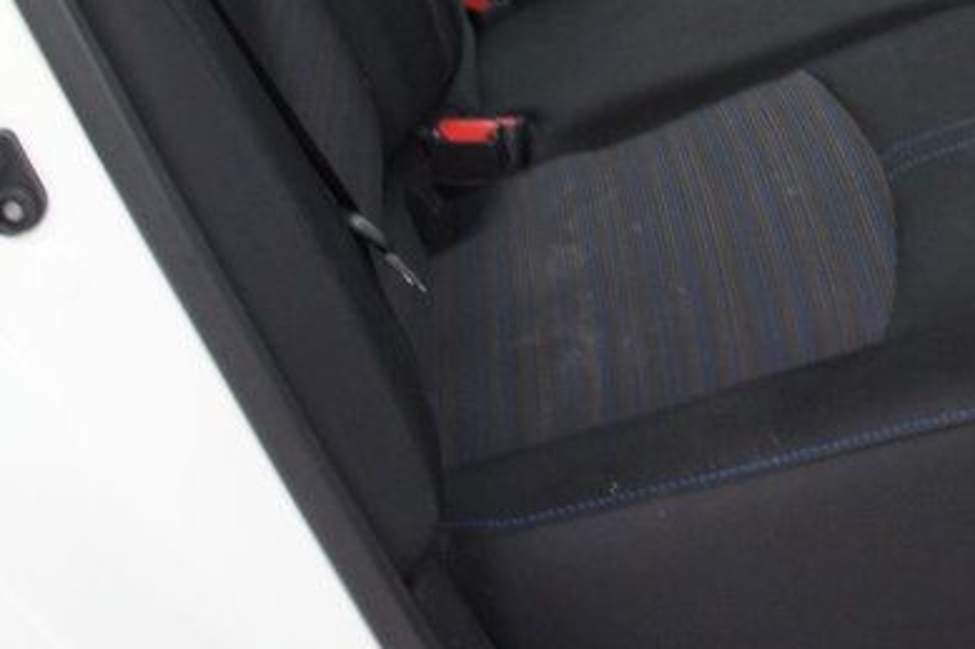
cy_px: -200
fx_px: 1922
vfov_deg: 17.9
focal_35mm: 71
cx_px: 857
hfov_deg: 27.5
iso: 800
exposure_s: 1/30
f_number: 3.5
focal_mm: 18
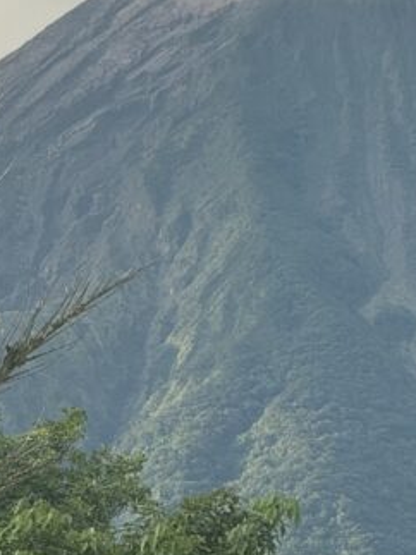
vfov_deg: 5.2
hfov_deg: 3.9
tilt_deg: +11.5
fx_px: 6109
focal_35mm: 381
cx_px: 349
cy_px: 187
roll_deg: -1.2
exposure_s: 1/644
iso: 50
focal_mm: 15.66
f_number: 2.8
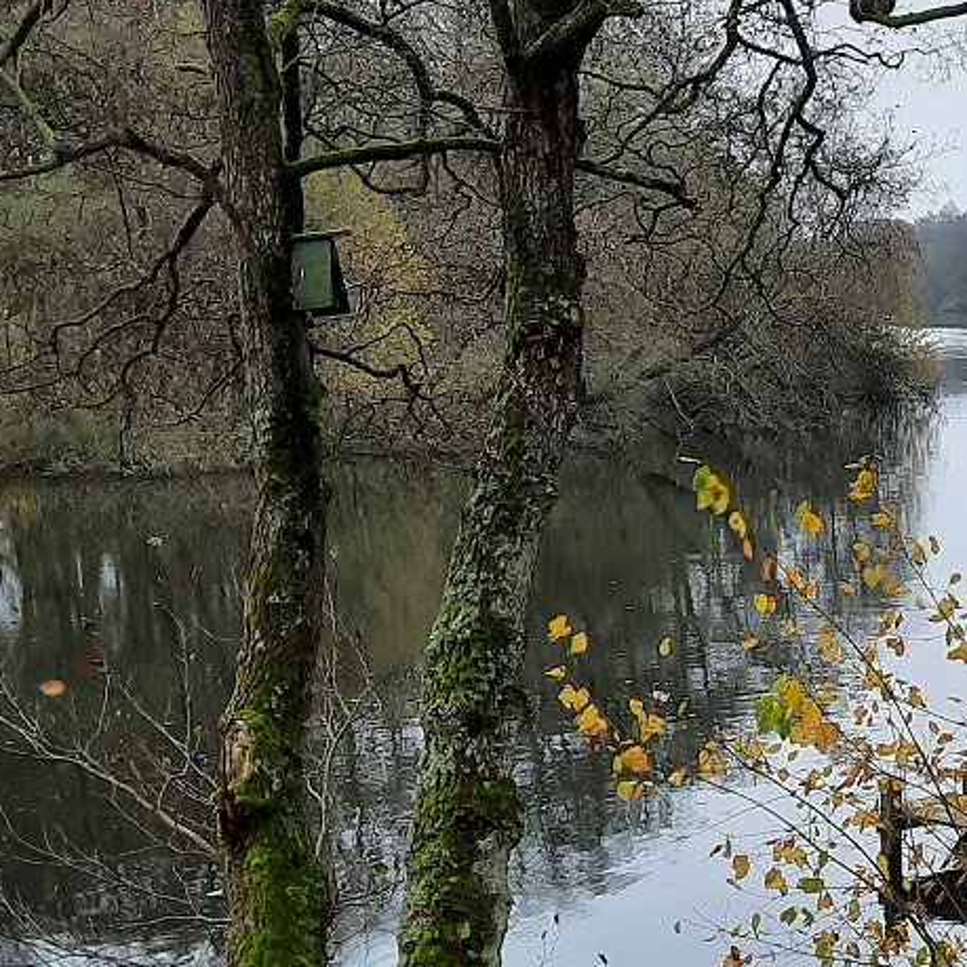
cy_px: 731
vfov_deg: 22.3
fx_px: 2434
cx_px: 1165
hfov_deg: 20.9
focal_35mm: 77
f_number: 2
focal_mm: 4.6
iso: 32
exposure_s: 1/137
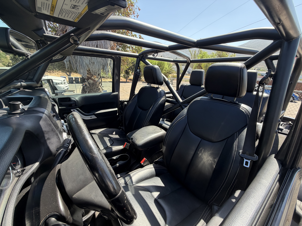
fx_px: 122
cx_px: 151
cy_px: 113
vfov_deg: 85.7
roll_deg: -3.4
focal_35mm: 14
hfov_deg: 102.1
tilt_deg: -23.0
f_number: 2.2
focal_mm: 2.22
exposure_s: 1/225
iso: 50
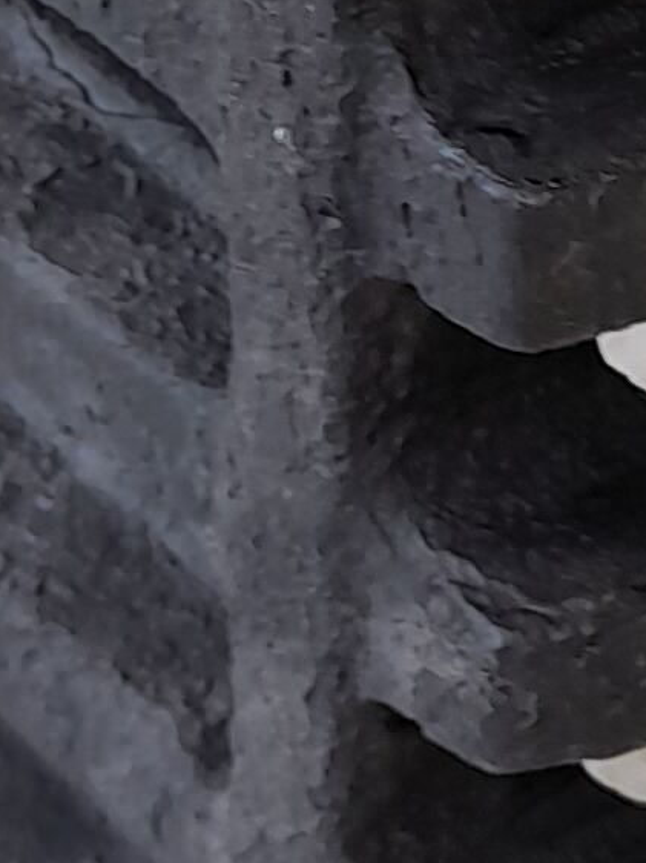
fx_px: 4432
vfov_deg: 10.9
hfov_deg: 8.3
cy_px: -115
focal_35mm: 178
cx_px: 678
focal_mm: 4.6
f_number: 2
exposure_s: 1/50
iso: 25
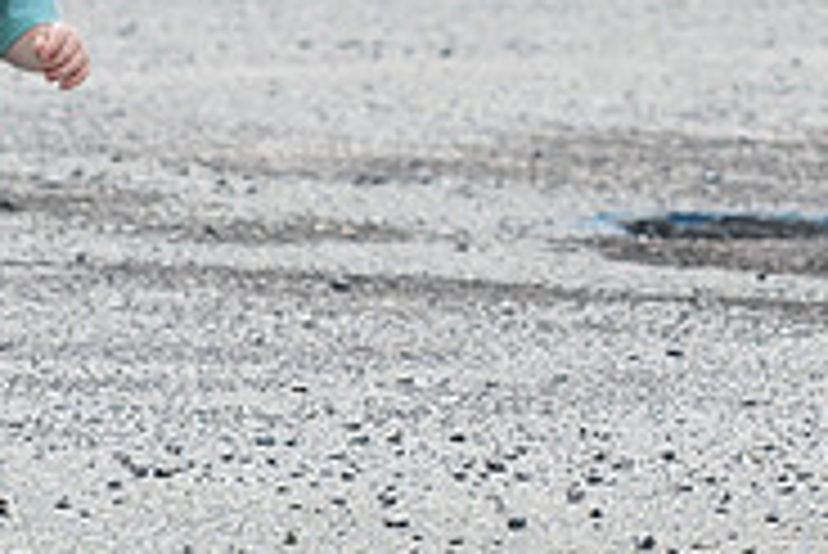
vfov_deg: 2.0
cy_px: -433
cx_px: 898
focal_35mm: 686
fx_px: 15790
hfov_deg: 3.0
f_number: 4.5
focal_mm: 116
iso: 250
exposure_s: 1/1000
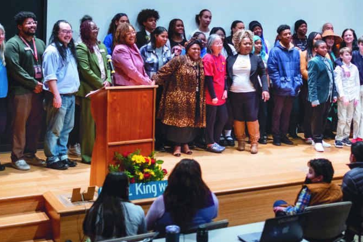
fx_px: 545
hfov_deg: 36.6
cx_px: 234
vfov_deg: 24.8
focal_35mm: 54
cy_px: 67
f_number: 1.4
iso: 1600
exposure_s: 1/250
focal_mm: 23
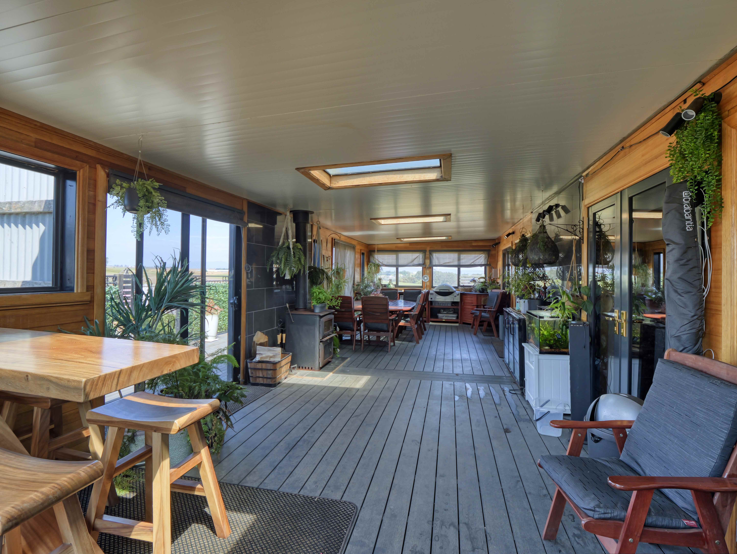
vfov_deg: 78.1
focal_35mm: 16
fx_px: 341
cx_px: 368
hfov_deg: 94.5
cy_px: 277
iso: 250
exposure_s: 1/400
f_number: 2.8
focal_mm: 8
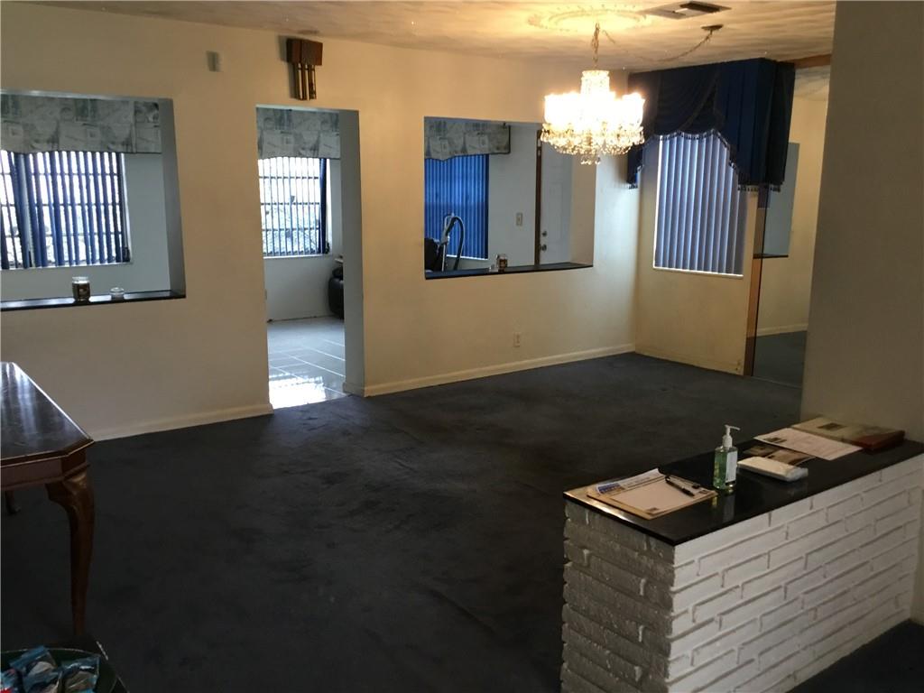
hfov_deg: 58.4
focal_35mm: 31
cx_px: 462
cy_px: 346
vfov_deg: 45.4
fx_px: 827
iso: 100
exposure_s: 1/30
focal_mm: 3.3
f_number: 2.4
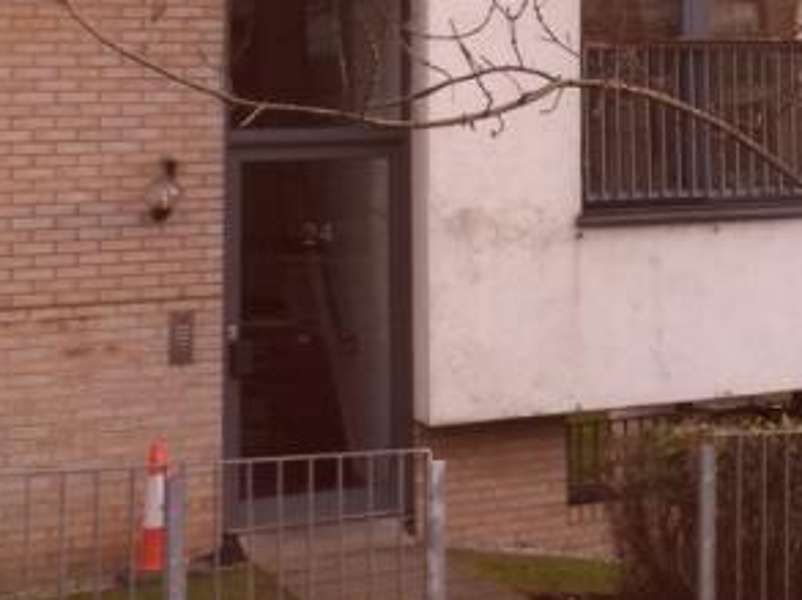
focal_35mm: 84
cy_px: -22
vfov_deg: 17.1
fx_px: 1944
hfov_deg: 19.2
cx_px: 1328
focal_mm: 4.3
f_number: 4
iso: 100
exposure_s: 1/100
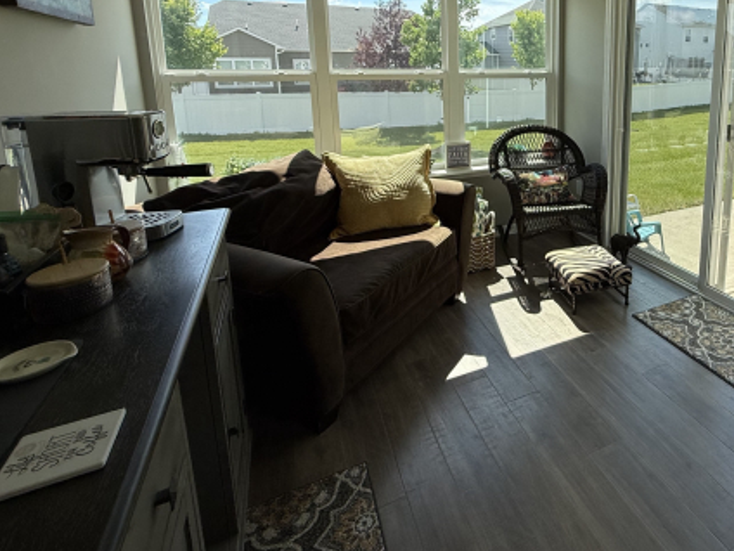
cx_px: 522
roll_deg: +0.2
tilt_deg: -9.8
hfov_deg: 72.7
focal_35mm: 22
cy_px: 146
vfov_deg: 58.3
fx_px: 466
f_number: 2.2
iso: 64
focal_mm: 2.22
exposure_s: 1/901
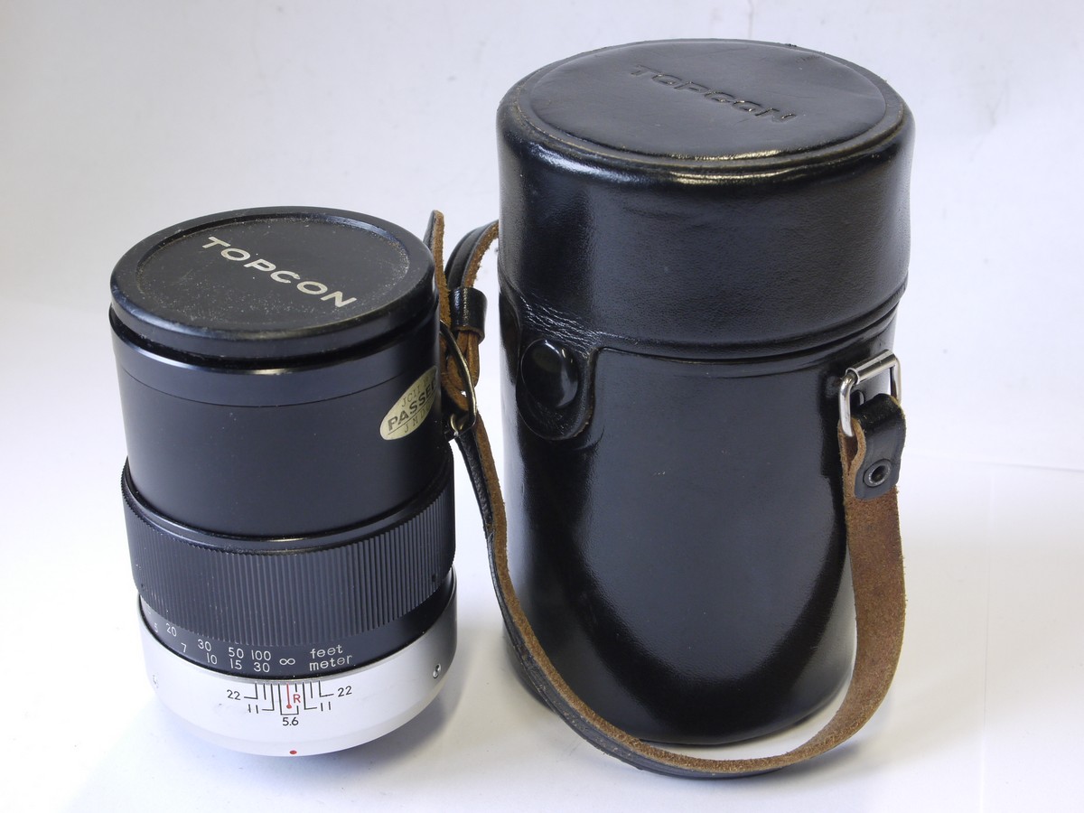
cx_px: 542
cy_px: 406
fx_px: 1754
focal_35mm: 56
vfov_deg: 26.1
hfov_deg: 34.3
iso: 400
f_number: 9
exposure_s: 1/15
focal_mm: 28
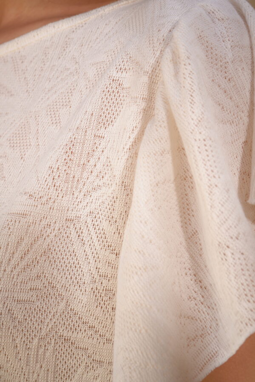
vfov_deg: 39.6
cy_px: 191
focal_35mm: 50
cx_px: 128
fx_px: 531
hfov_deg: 27.0
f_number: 8
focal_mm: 50
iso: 160
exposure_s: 1/125
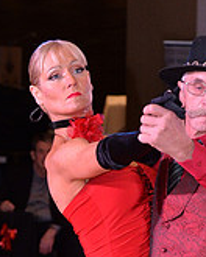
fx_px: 2507
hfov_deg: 4.7
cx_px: 152
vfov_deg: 5.8
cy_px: 343
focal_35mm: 329
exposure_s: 1/250
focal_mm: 100
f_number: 6.3
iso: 2000
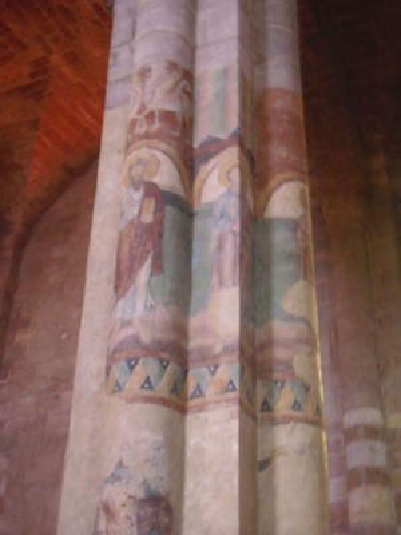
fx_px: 850
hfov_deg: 26.6
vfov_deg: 34.9
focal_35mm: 55
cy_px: 268
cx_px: 200
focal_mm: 9.3
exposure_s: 1/2
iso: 400
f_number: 3.7
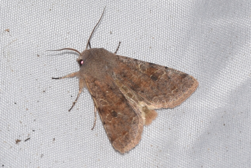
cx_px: 126
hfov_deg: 12.2
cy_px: 84
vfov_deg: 8.2
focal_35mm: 168
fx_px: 1172
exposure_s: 1/160
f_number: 13
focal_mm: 112
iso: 100
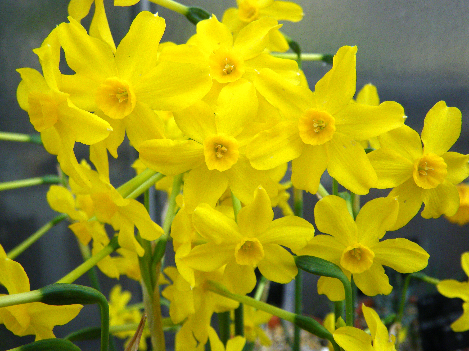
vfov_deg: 41.8
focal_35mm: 34
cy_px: 176
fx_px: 461
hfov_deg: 54.0
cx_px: 234
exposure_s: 1/250
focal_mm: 6.1
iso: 200
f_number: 3.8
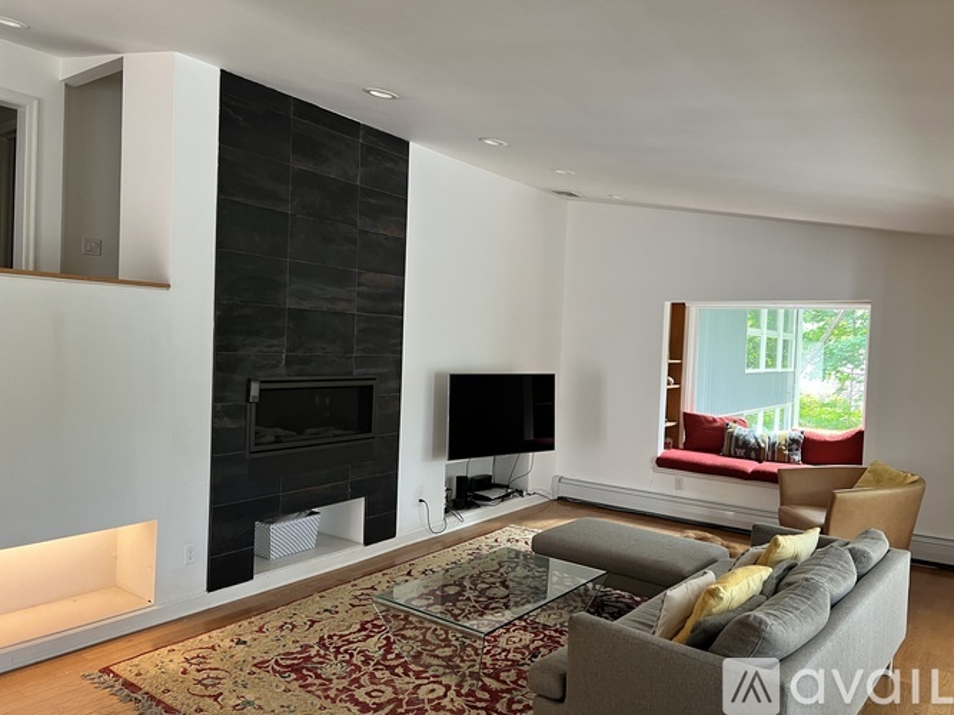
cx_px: 477
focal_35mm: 26
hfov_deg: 67.3
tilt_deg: -1.5
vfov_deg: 53.0
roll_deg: -2.4
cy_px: 358
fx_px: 716
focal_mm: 5.7
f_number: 1.5
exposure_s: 1/60
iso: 125
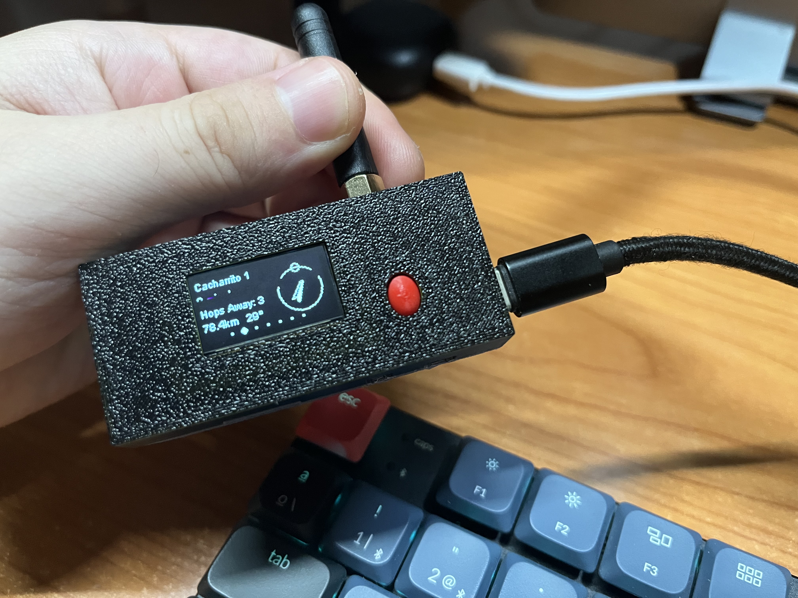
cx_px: 399
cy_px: 299
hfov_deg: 67.3
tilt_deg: -50.5
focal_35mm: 26
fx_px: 599
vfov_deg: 53.1
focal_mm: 5.1
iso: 500
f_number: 1.6
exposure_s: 1/56
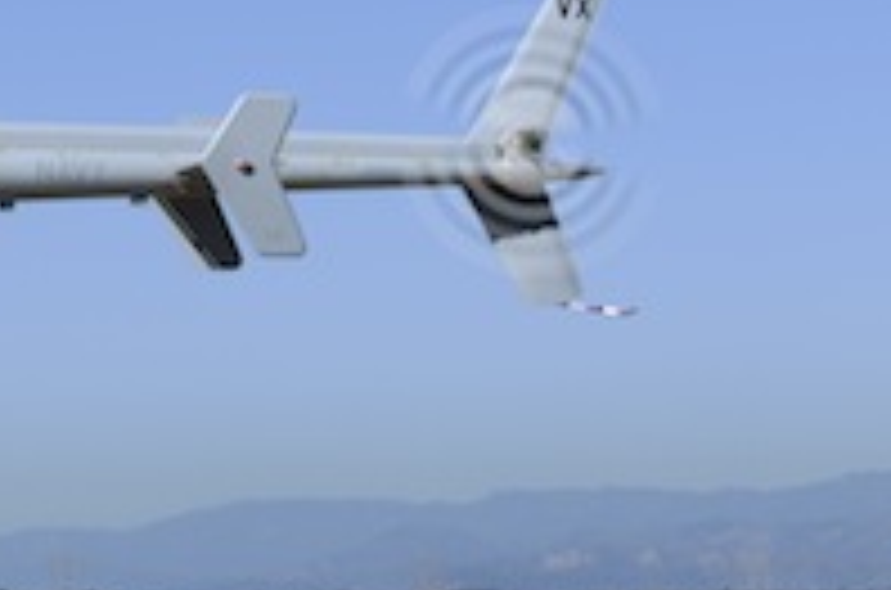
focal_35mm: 226
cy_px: -18
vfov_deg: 6.0
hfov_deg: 8.9
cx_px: -454
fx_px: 5580
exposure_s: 1/100
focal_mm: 70
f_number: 13
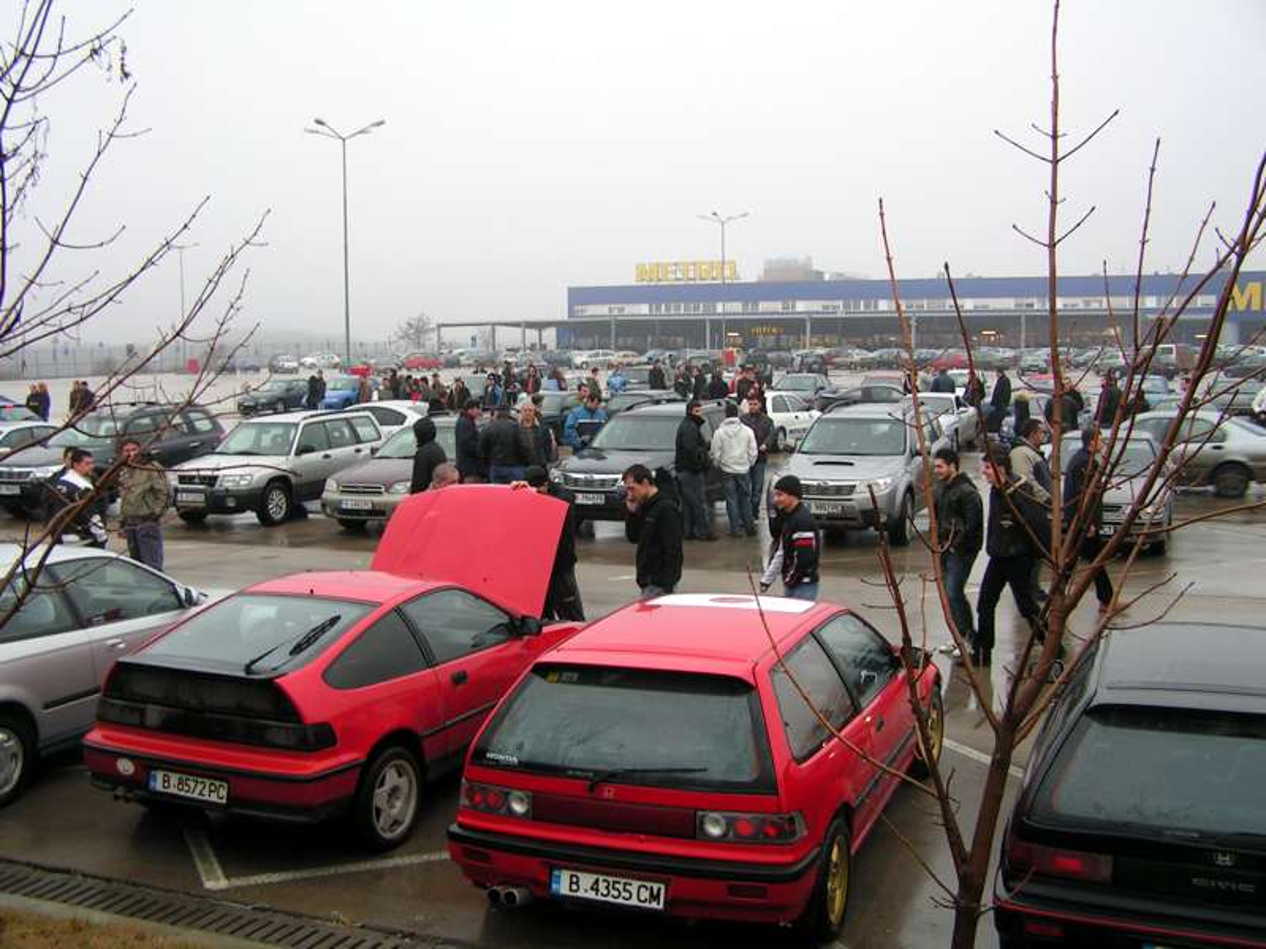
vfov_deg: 37.7
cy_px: 474
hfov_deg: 49.0
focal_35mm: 38
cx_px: 633
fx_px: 1390
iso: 50
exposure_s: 1/50
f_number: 3.5
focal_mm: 6.3
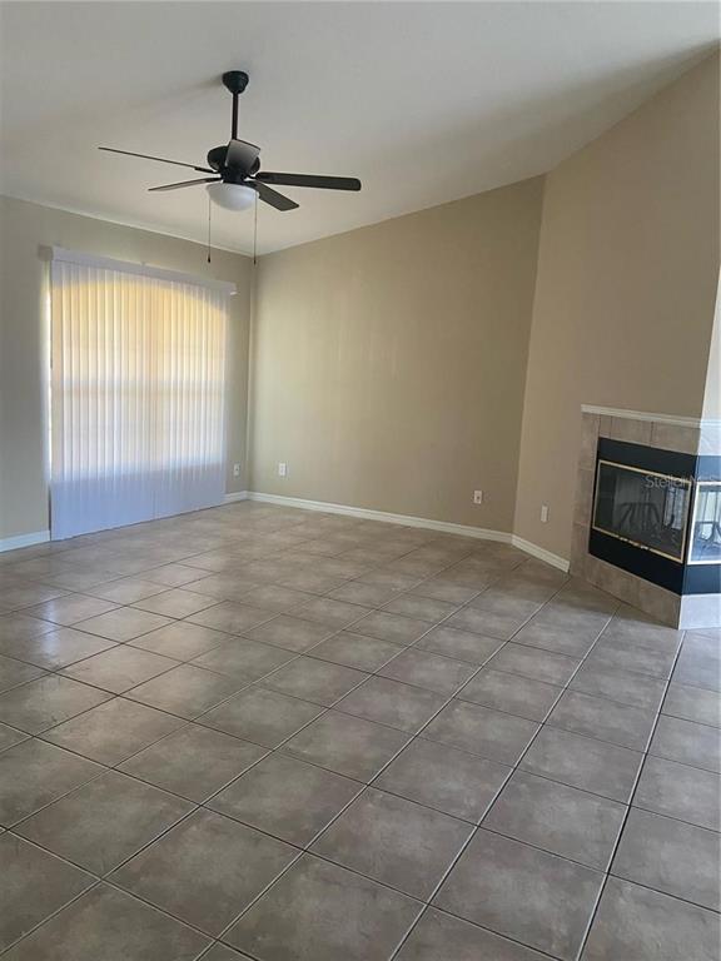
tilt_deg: -6.8
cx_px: 360
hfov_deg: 53.1
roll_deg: -2.8
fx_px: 722
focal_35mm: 26
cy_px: 480
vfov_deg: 67.3
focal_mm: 4.25
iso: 250
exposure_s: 1/60
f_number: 1.8
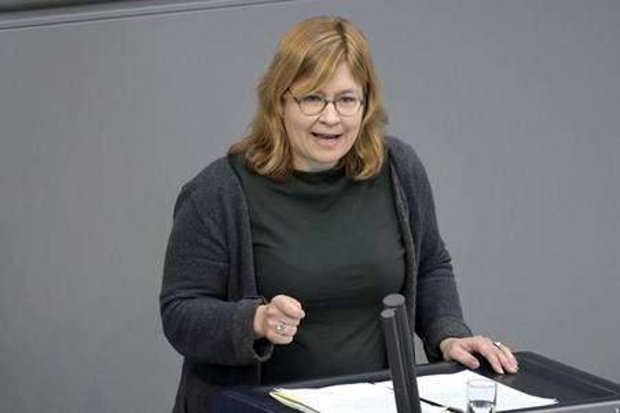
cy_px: 206
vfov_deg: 3.1
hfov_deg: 4.6
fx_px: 7744
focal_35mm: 450
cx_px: 310
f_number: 5.6
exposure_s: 1/400
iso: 8000
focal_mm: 450
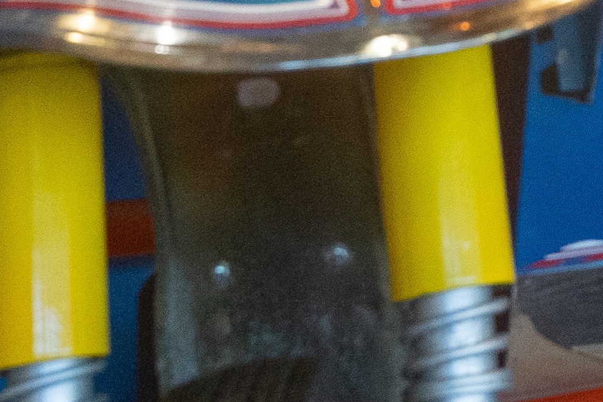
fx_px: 2897
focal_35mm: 173
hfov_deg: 10.7
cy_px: -689
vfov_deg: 7.3
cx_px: 1261
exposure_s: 1/125
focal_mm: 28
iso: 3200
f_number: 5.6
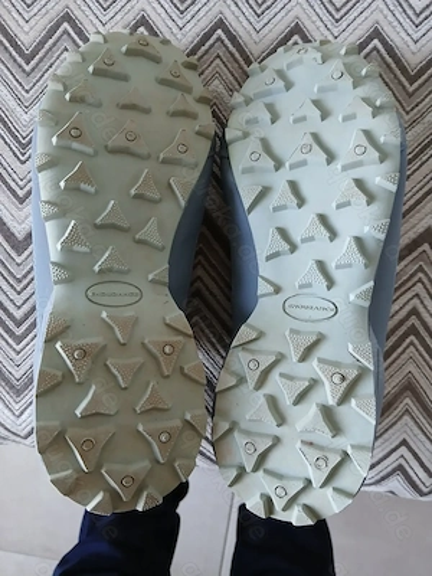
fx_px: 433
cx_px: 216
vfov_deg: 67.3
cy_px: 288
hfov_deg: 53.1
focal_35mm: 26
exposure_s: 1/33.3
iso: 320
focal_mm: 3.98
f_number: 1.8
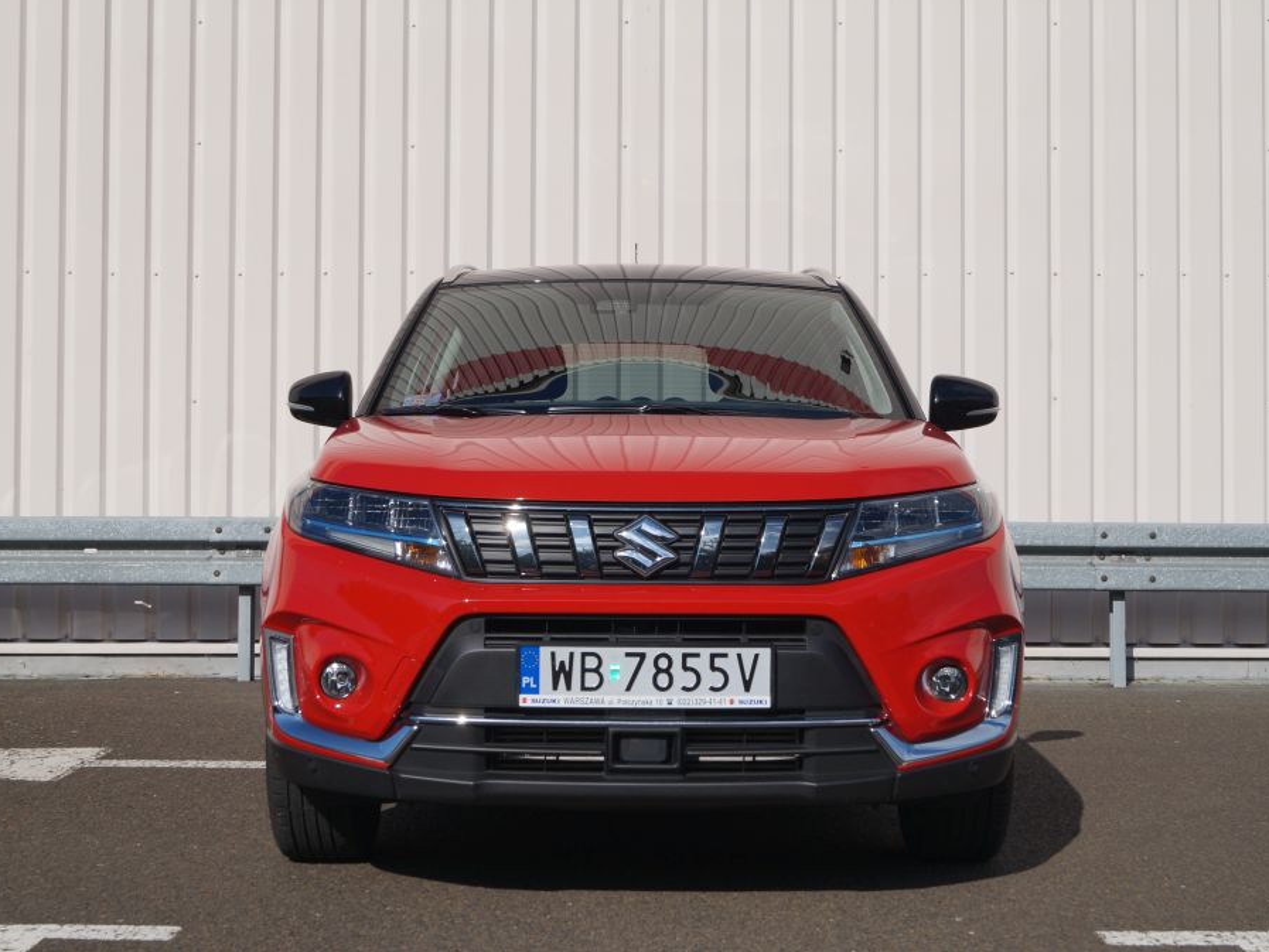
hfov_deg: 33.5
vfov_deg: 25.4
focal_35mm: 58
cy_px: 474
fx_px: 2110
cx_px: 642
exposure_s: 1/500
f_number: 9
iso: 100
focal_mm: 35
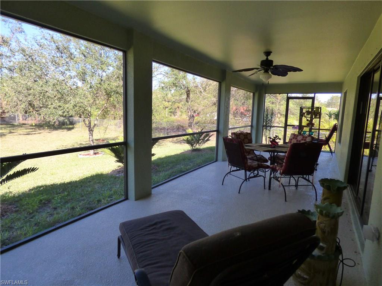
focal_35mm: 20
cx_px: 191
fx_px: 221
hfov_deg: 81.7
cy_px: 143
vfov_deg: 66.0
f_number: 2.8
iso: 200
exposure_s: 1/250
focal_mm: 3.58
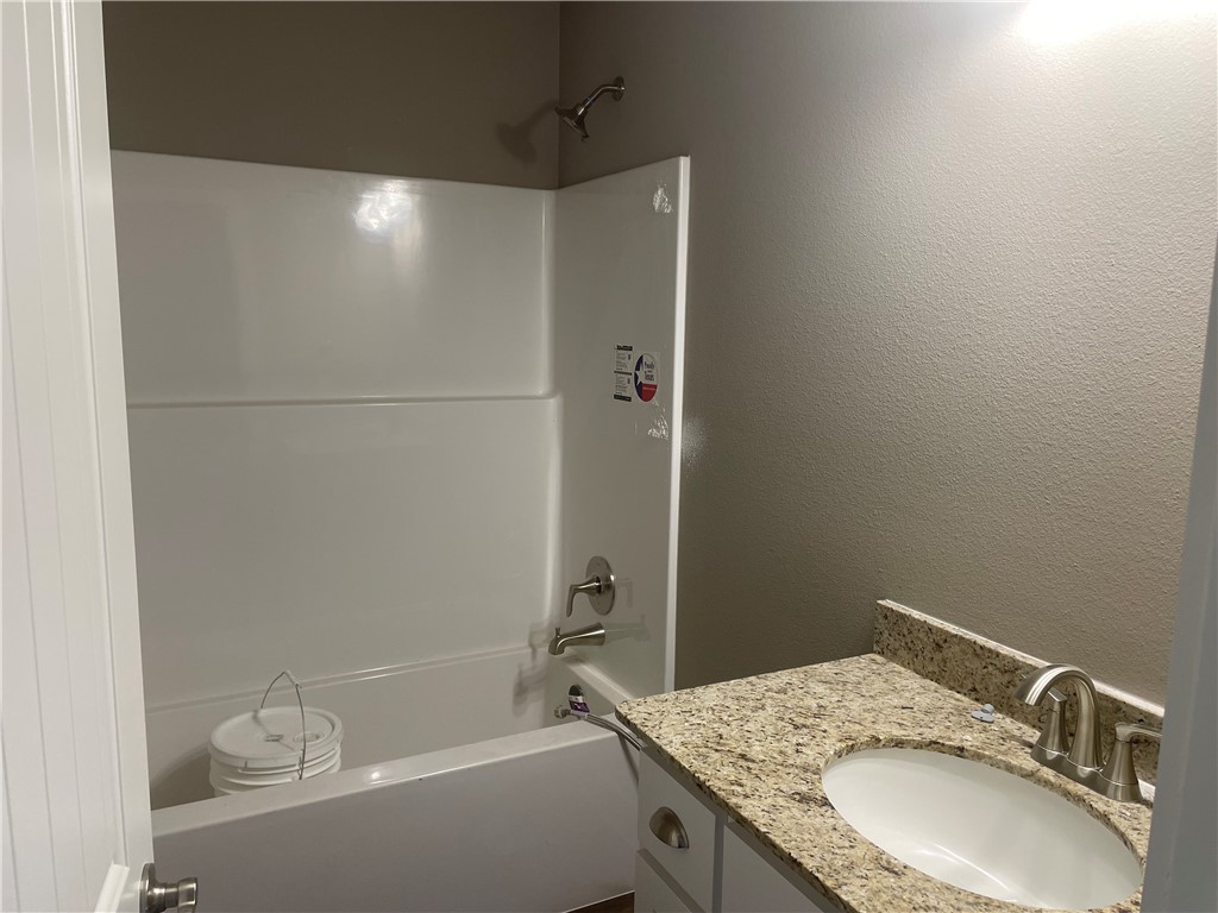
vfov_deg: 53.1
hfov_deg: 67.3
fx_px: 915
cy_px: 456
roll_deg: -1.2
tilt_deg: -7.2
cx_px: 609
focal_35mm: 26
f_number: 1.6
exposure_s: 1/60
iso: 64
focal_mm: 4.2
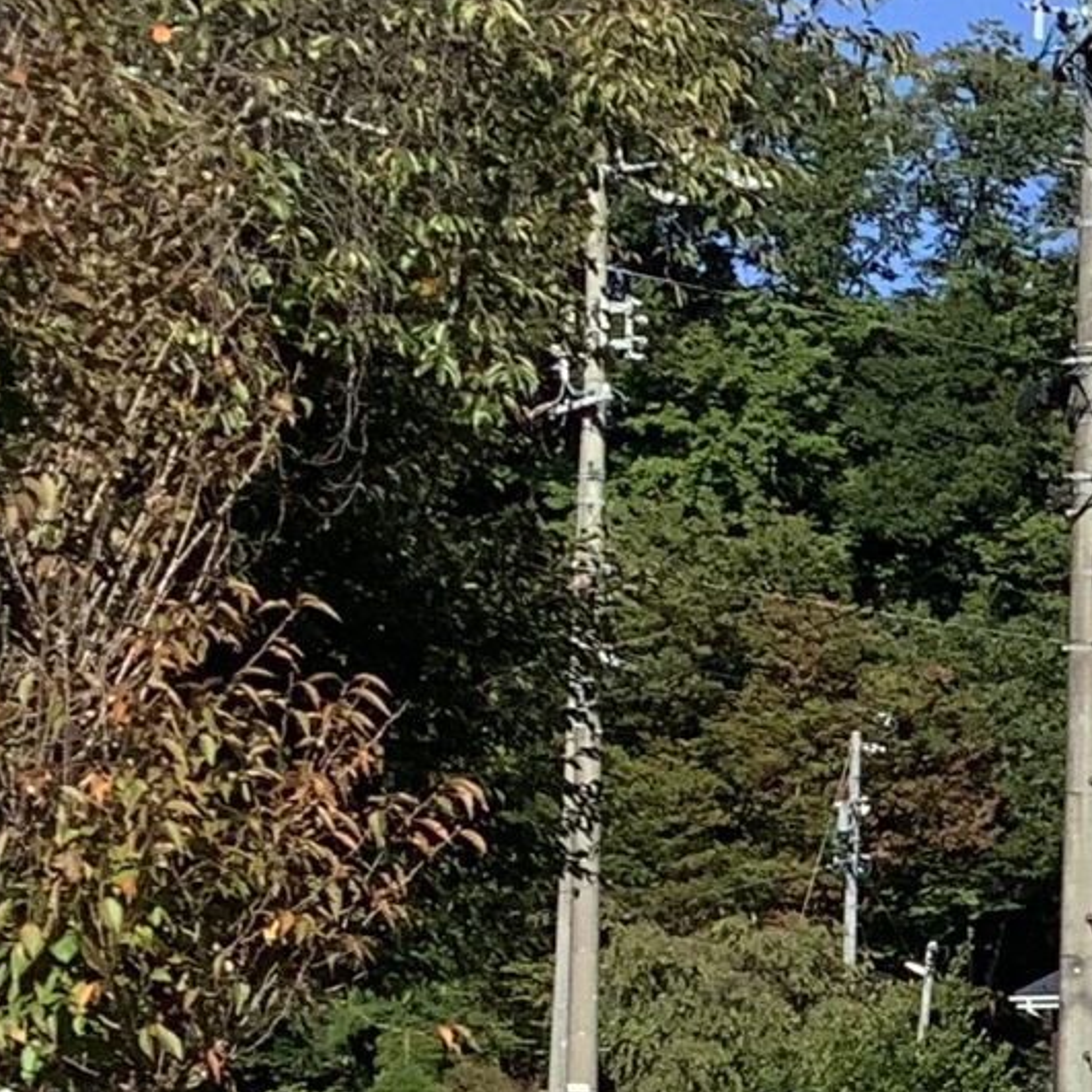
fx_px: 4711
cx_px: 1948
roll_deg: -0.2
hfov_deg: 12.2
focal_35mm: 132
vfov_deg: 13.0
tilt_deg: +0.0
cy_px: 1166
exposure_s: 1/2262
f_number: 2.4
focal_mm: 3.3
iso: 25
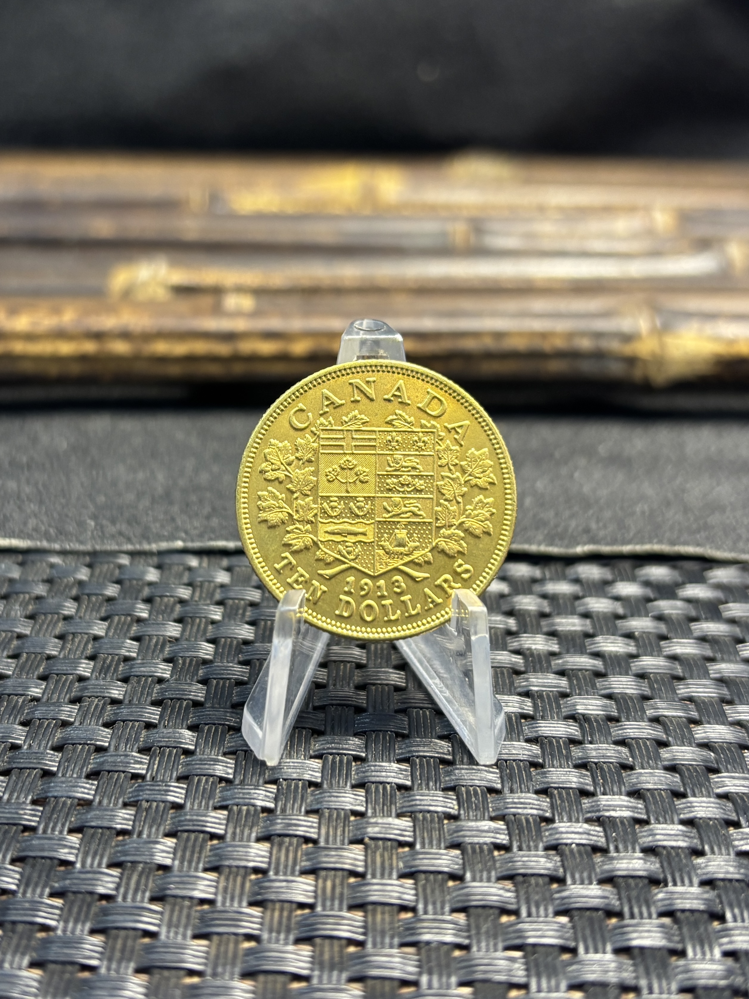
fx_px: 750
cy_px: 500
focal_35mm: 26
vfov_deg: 67.3
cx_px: 374
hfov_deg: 53.1
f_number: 1.6
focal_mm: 5.96
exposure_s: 1/50
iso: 160
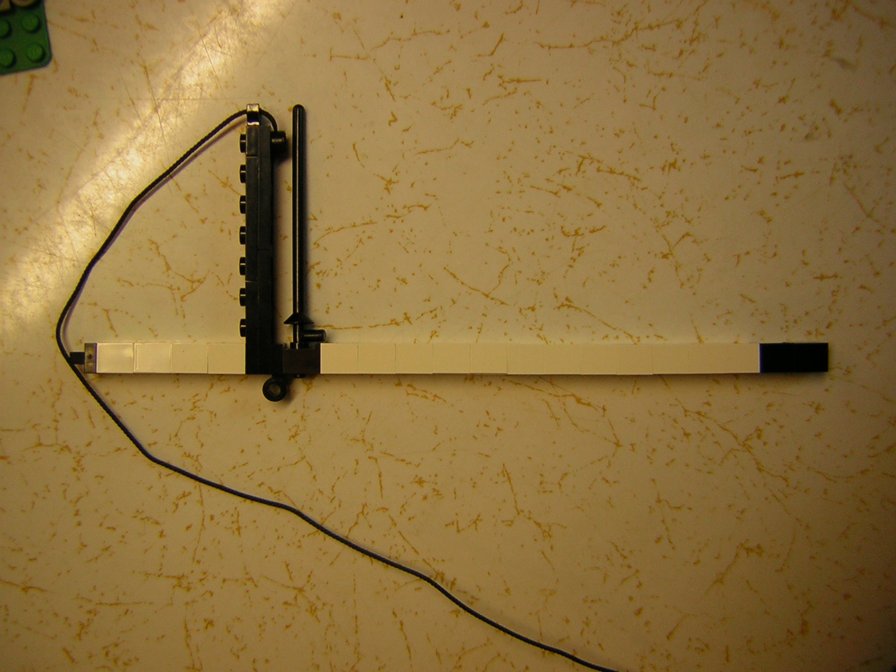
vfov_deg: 39.7
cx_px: 448
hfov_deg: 51.4
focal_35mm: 36
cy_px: 336
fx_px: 932
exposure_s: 1/23
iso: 50
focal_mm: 4.7
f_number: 2.6
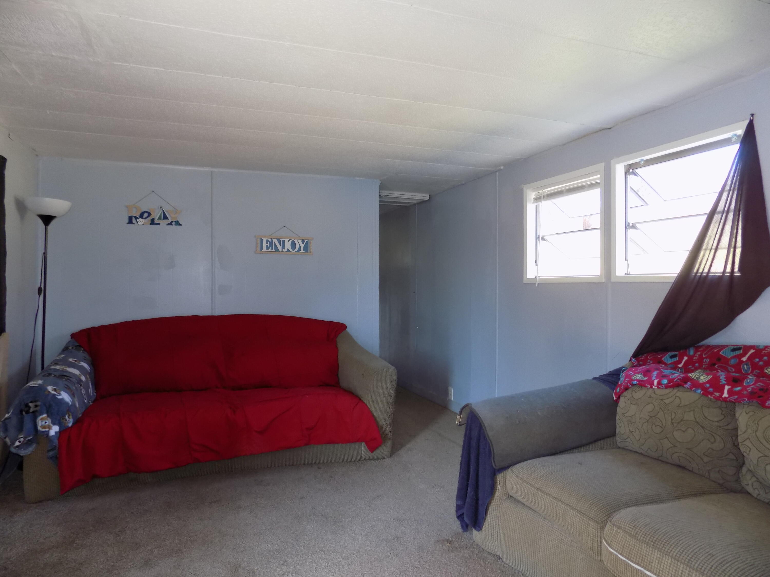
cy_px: 288
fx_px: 512
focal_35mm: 23
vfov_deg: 58.9
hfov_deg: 73.9
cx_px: 385
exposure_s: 1/30
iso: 220
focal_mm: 4
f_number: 3.1
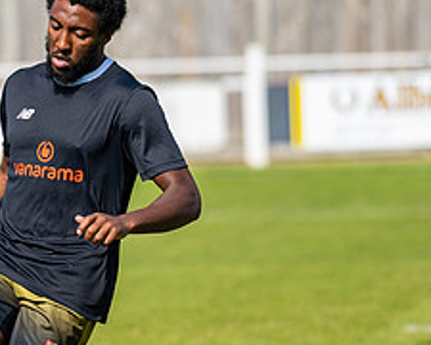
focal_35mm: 590
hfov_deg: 3.3
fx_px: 7526
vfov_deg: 2.6
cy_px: 302
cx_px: -71
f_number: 2.1
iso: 50
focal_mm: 135
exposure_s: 1/2000
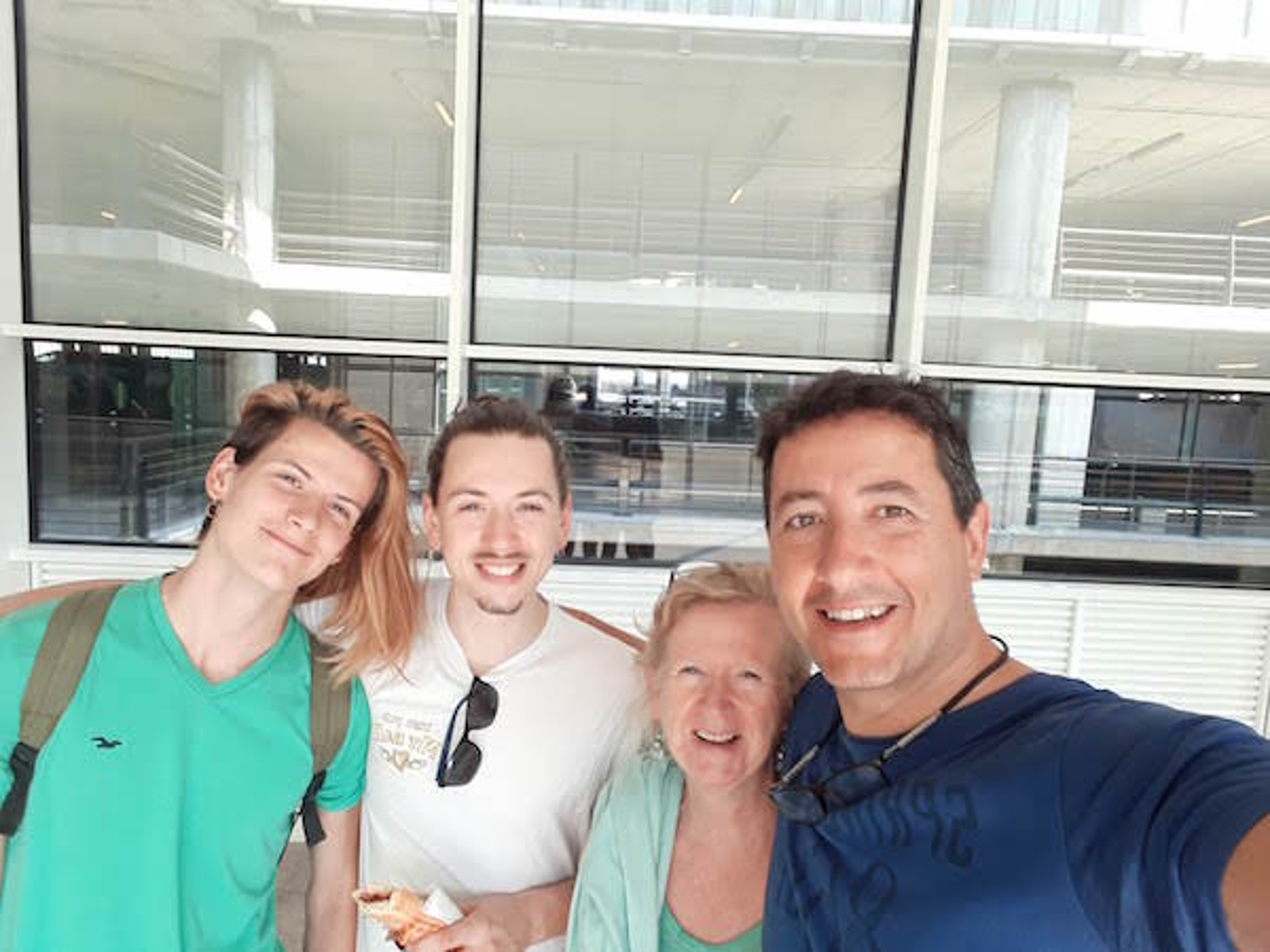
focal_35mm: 31
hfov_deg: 58.4
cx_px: 635
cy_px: 476
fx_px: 1137
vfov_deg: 45.4
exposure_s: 1/121
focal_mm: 2.91
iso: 50
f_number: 1.9
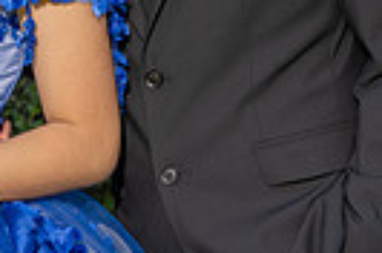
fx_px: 3049
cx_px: -218
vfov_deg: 4.7
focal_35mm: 288
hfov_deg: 7.0
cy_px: -93
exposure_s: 1/125
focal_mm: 65.8
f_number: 4.5
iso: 64
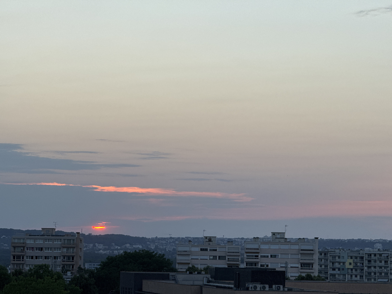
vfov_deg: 12.3
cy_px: 147
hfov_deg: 16.4
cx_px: 196
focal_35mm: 120
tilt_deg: +4.7
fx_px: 1359
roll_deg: -1.2
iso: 50
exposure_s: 1/229
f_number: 2.8
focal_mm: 15.66
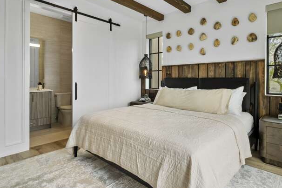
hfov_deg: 86.7
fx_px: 149
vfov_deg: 64.3
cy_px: 83
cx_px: 153
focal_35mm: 19
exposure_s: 1/15
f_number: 9
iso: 320
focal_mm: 10
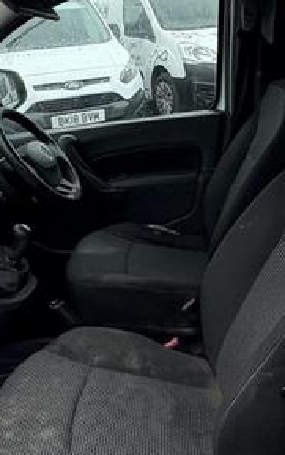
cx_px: 135
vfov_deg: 43.4
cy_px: 197
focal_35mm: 46
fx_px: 571
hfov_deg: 28.0
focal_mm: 2.22
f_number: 2.2
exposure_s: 1/324
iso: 64
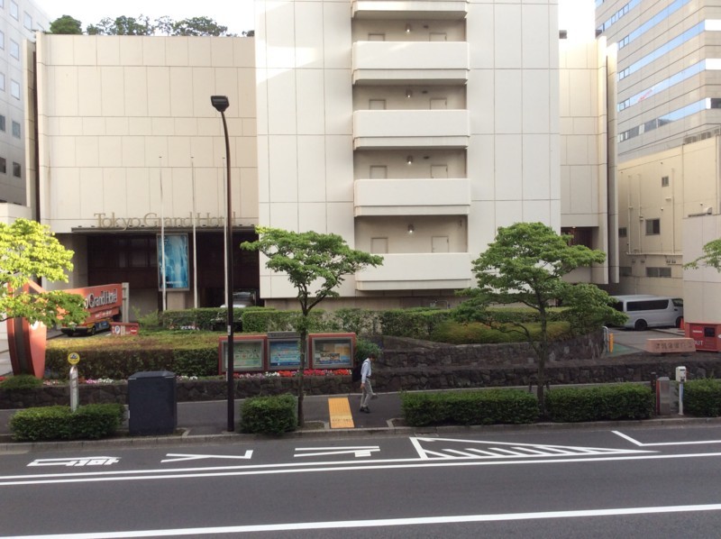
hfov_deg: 56.9
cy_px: 270
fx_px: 666
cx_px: 360
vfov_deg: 44.1
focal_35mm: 32
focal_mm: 3.3
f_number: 2.4
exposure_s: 1/268
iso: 32
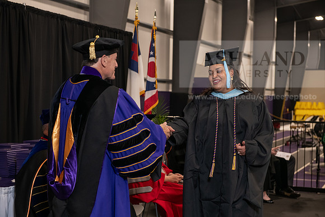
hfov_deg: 28.8
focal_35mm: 70
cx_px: 162
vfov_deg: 19.5
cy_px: 108
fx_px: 632
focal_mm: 70
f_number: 5
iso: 2000
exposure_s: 1/125
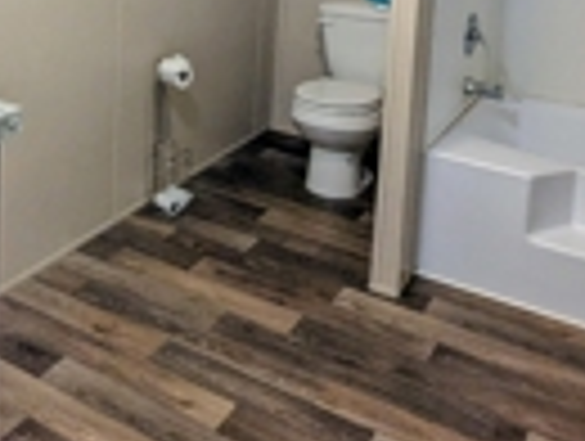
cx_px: 124
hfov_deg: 40.4
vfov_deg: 28.7
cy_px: -65
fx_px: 762
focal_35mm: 45
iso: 149
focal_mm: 2.35
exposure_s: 1/142
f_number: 2.2
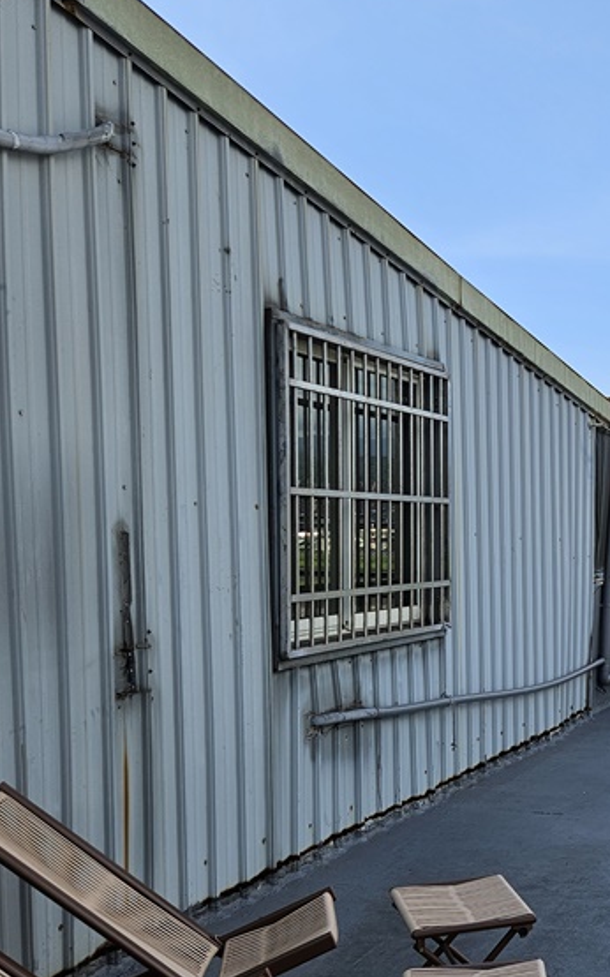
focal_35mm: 44
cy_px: 578
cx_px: 740
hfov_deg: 25.9
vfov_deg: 45.1
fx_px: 1171
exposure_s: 1/2359
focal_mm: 5.4
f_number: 1.8
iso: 25
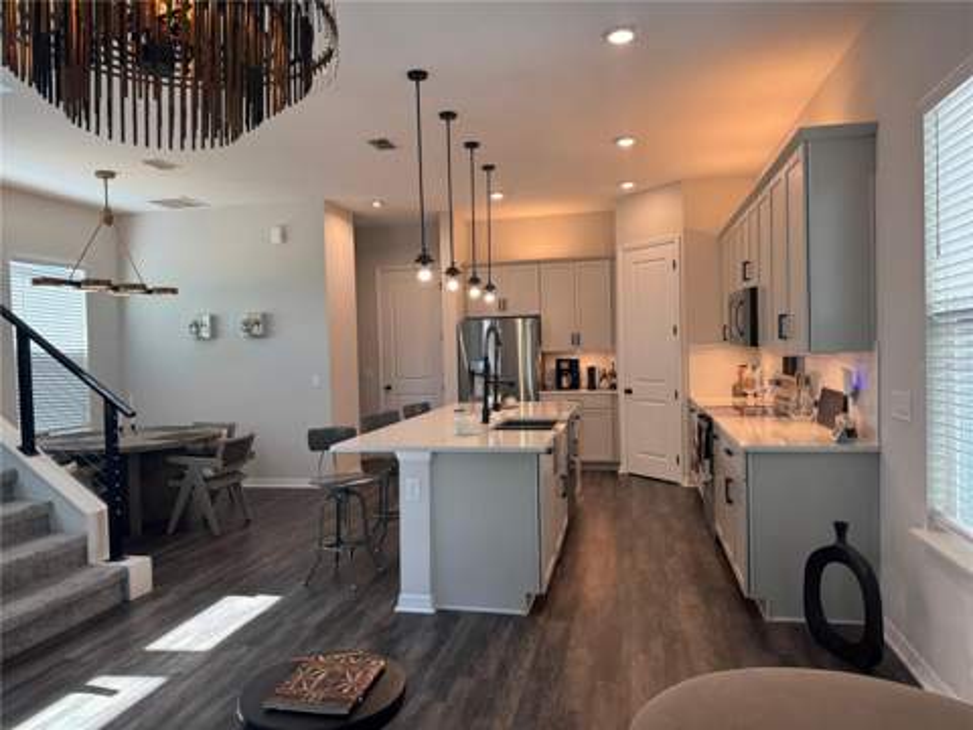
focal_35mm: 24
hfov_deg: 71.6
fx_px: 675
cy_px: 365
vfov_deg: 56.8
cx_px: 486
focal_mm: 6.76
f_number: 1.78
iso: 80
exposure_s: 1/120
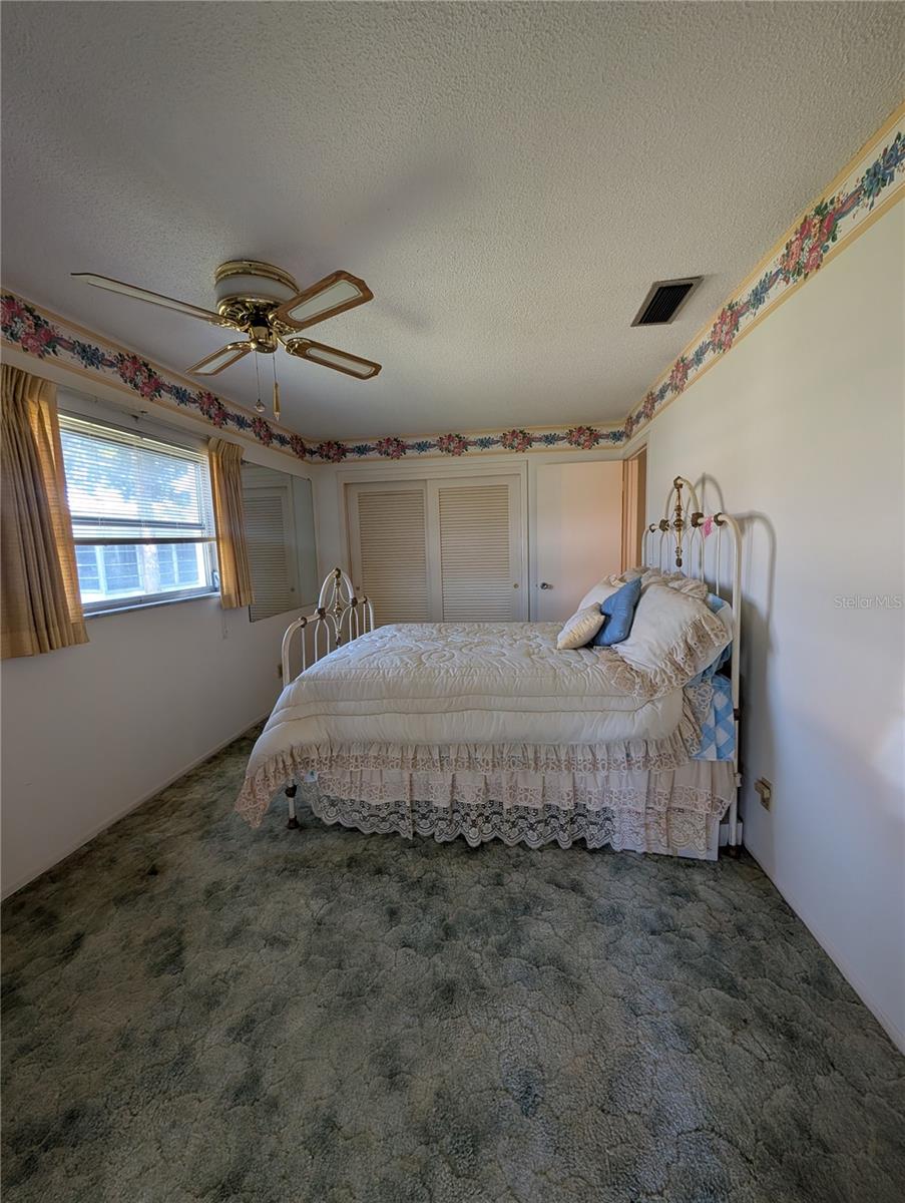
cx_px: 452
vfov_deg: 110.5
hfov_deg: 94.6
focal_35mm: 12
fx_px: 417
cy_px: 602
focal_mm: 2.02
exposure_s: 1/38.7
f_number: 1.7
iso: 57
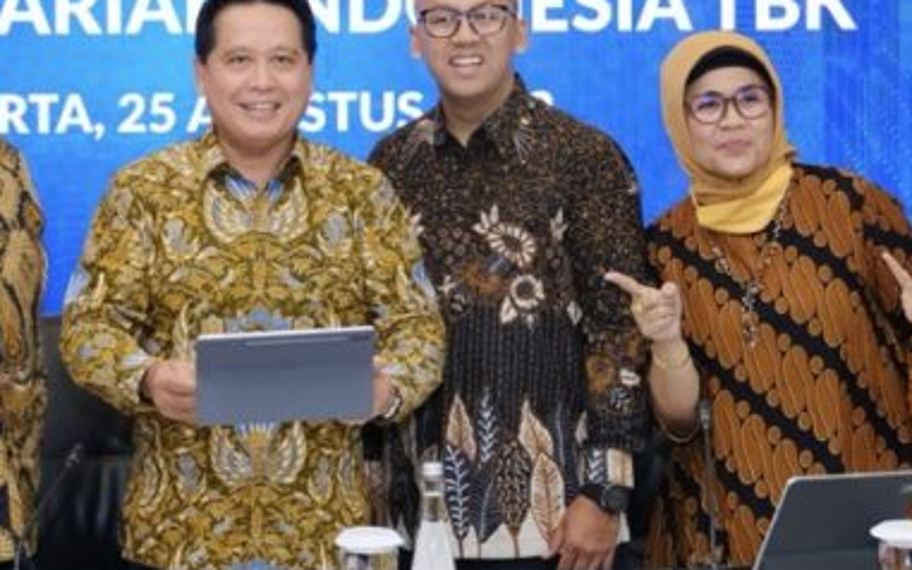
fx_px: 1889
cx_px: 366
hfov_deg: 27.1
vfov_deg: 17.1
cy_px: 218
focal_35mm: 76
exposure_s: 1/200
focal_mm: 24.9
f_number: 2.8
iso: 1600
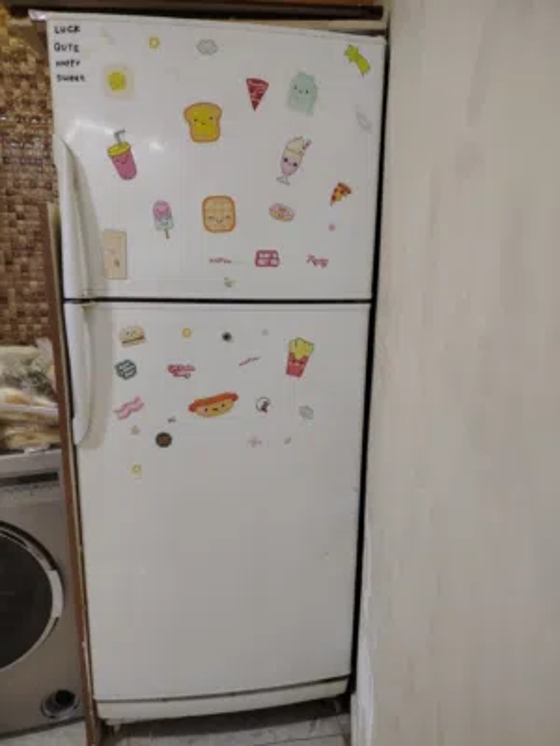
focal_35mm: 24
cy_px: 373
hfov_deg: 56.8
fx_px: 518
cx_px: 280
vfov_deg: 71.6
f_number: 1.75
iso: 525
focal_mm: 5.25
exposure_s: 1/50
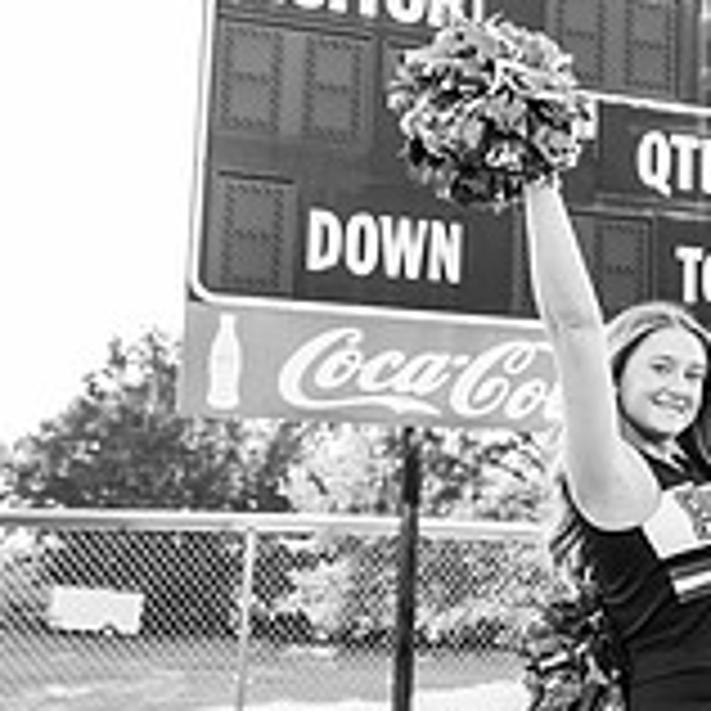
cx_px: 670
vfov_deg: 29.5
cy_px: 387
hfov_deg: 28.2
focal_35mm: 58
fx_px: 1348
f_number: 2.8
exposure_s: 1/500
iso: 200
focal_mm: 24
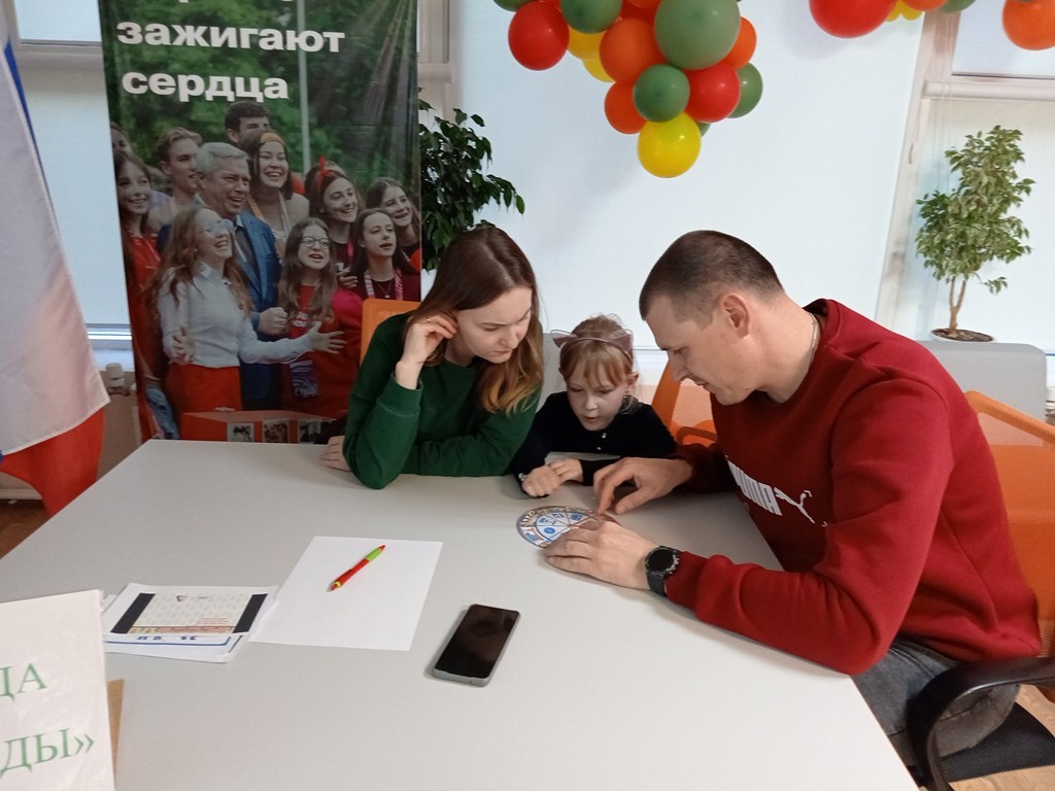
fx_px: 823
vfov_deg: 51.4
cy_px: 396
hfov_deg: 65.3
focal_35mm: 27
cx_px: 528
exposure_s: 1/25
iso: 445
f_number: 1.8
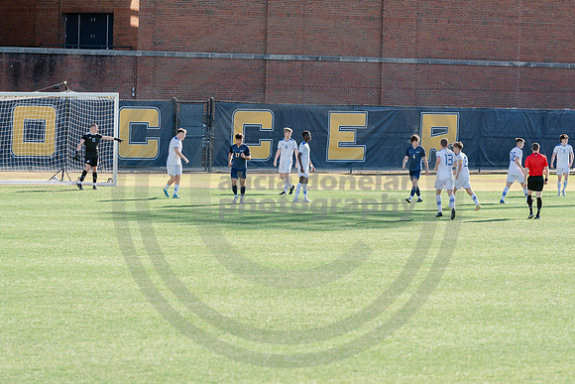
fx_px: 3195
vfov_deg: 6.9
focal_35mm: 200
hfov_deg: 10.3
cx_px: 288
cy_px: 192
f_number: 4
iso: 640
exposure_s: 1/1000
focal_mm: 200
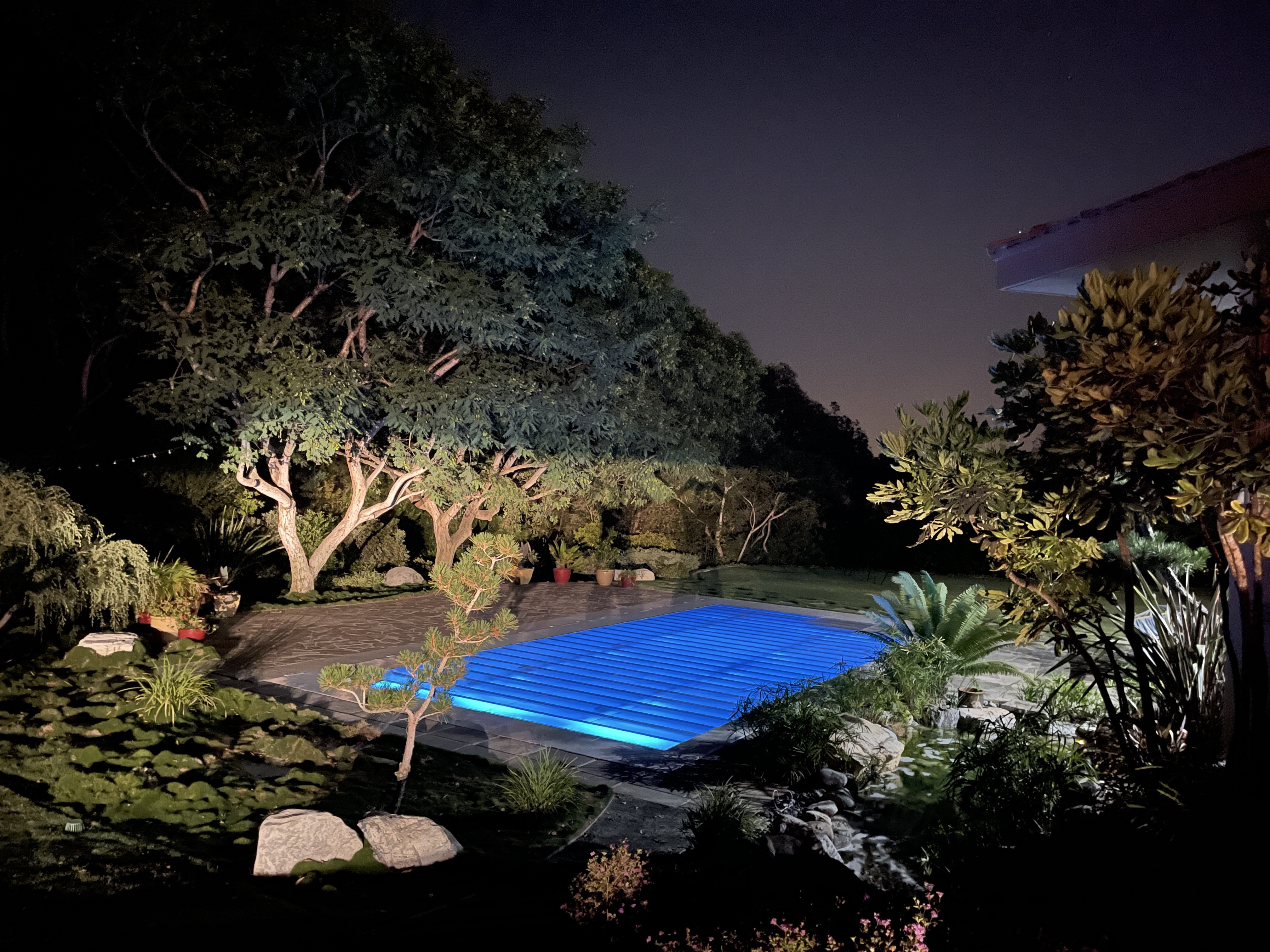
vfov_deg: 53.1
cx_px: 635
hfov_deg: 67.3
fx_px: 954
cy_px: 476
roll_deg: -2.0
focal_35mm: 26
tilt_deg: -0.5
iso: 2500
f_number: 1.6
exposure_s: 1/5
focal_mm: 5.1
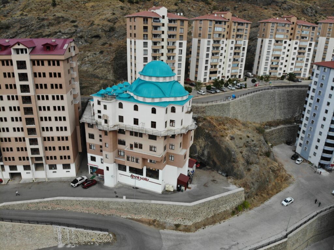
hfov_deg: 71.6
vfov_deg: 56.8
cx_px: 167
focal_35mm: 24
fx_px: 231
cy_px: 125
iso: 111
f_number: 2.8
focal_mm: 4.5
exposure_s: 1/526
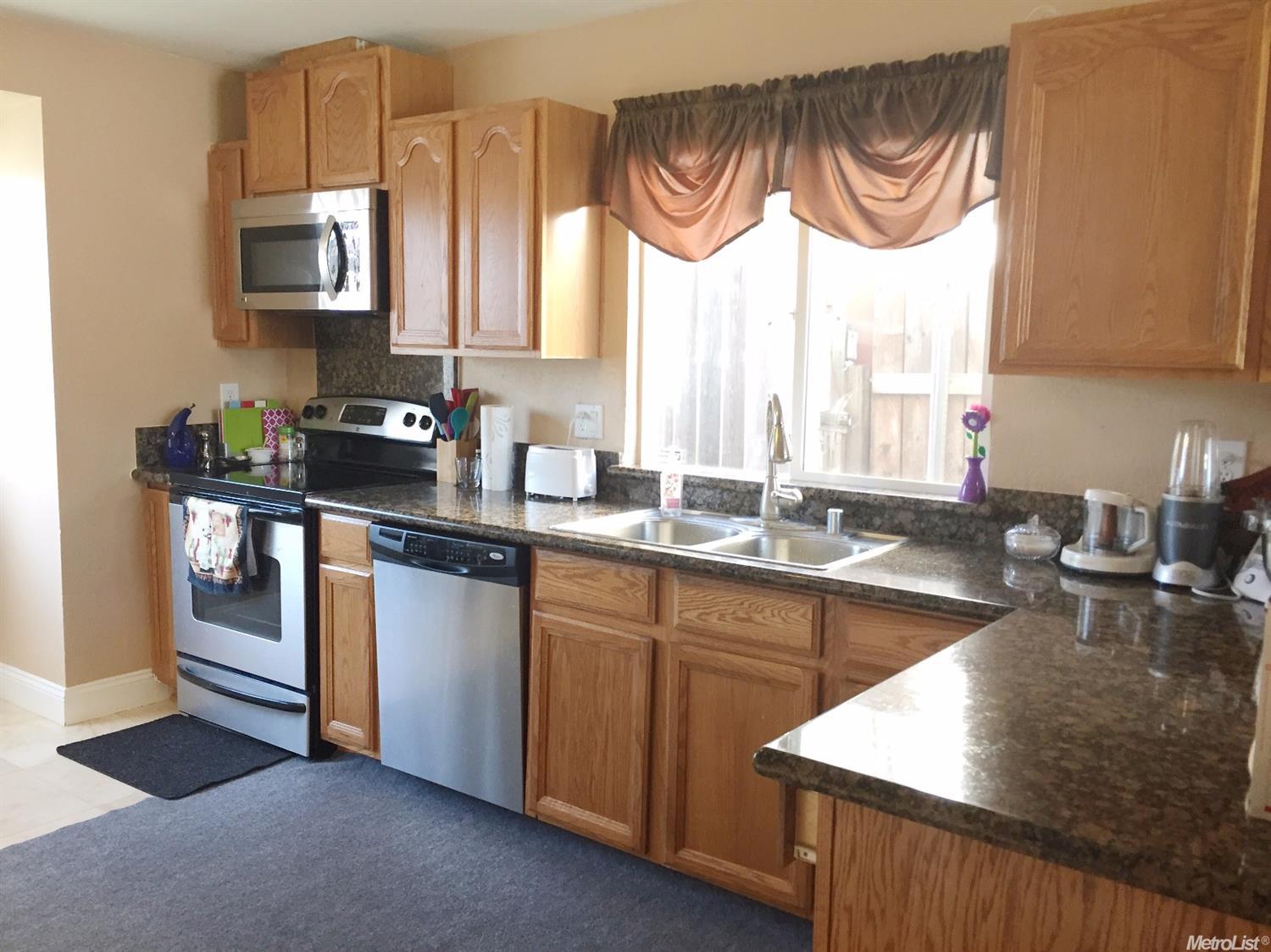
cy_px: 476
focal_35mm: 29
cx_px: 636
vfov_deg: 48.2
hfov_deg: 61.7
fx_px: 1064
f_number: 2.2
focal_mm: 4.15
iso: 125
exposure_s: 1/30
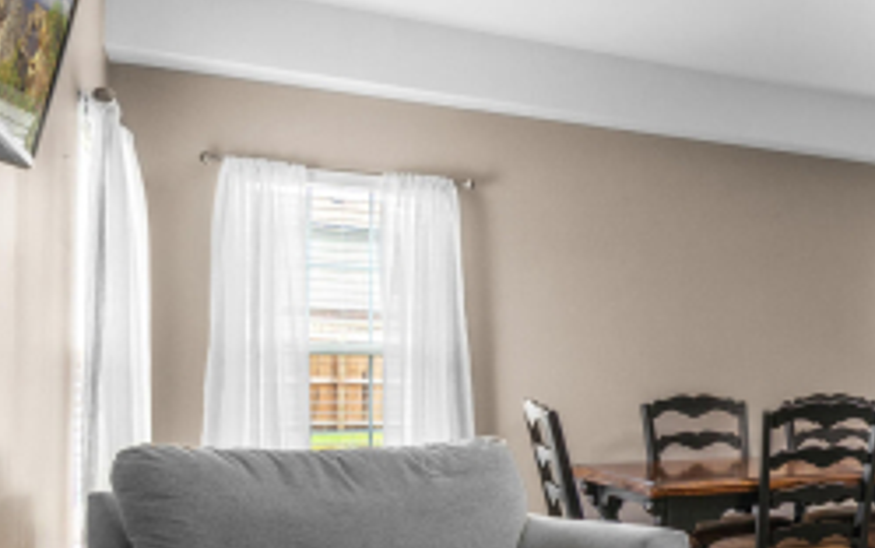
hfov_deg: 32.7
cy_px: 386
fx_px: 1098
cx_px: 1132
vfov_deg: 27.8
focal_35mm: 46
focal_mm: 10
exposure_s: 1/5
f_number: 9
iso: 400
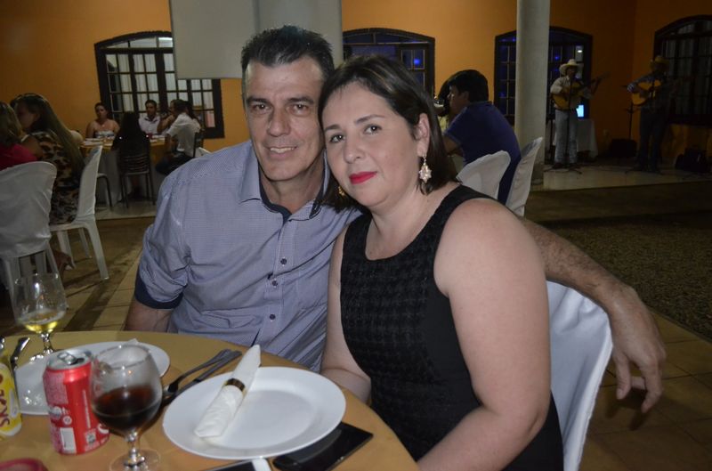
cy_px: 236
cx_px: 356
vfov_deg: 43.4
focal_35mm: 30
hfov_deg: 62.1
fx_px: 592
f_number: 3.8
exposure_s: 1/60
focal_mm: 20
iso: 3200
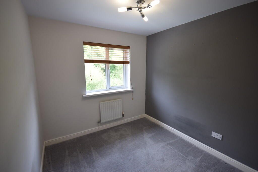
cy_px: 86
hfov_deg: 95.0
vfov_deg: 72.1
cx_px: 129
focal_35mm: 16
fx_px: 118
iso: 400
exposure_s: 1/80
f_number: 4.5
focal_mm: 11
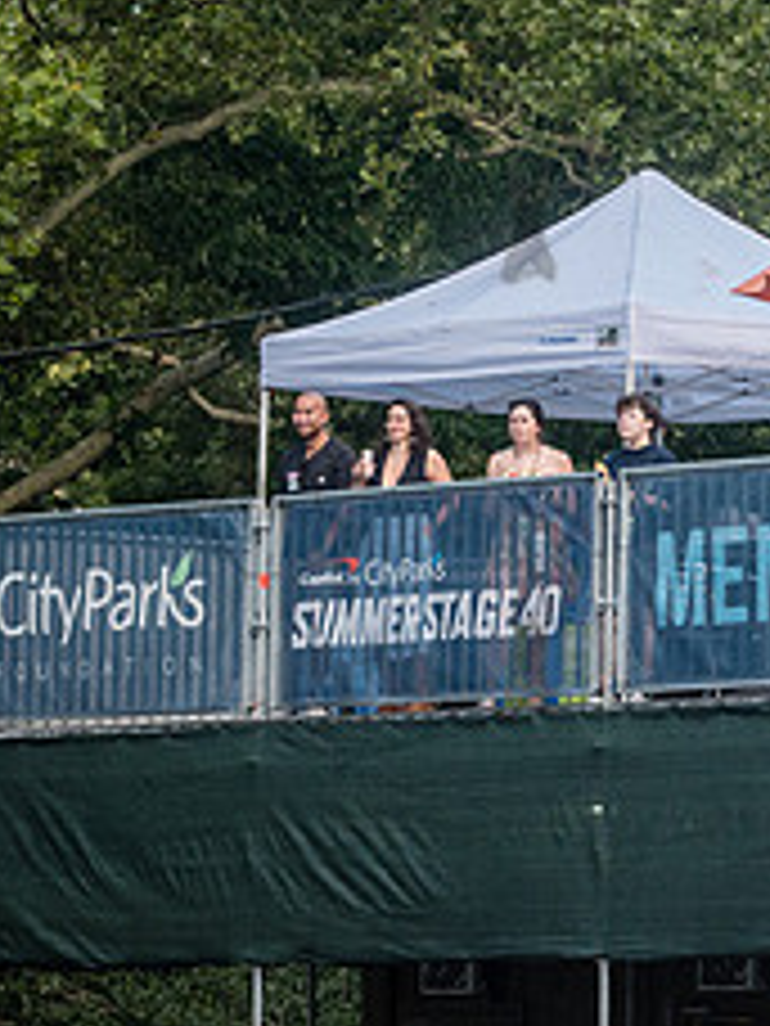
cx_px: 1106
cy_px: 421
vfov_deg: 7.6
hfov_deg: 5.6
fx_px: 7771
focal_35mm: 262
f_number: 4.5
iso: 1000
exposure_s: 1/500
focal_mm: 100
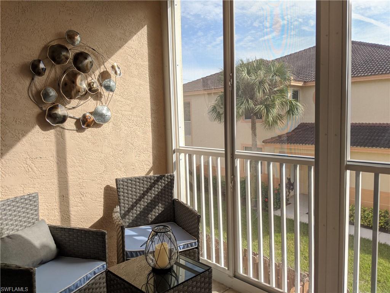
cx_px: 195
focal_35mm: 27
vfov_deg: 51.4
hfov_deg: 65.3
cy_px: 146
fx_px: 304
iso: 82
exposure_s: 1/2128
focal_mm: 4.44
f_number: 1.8
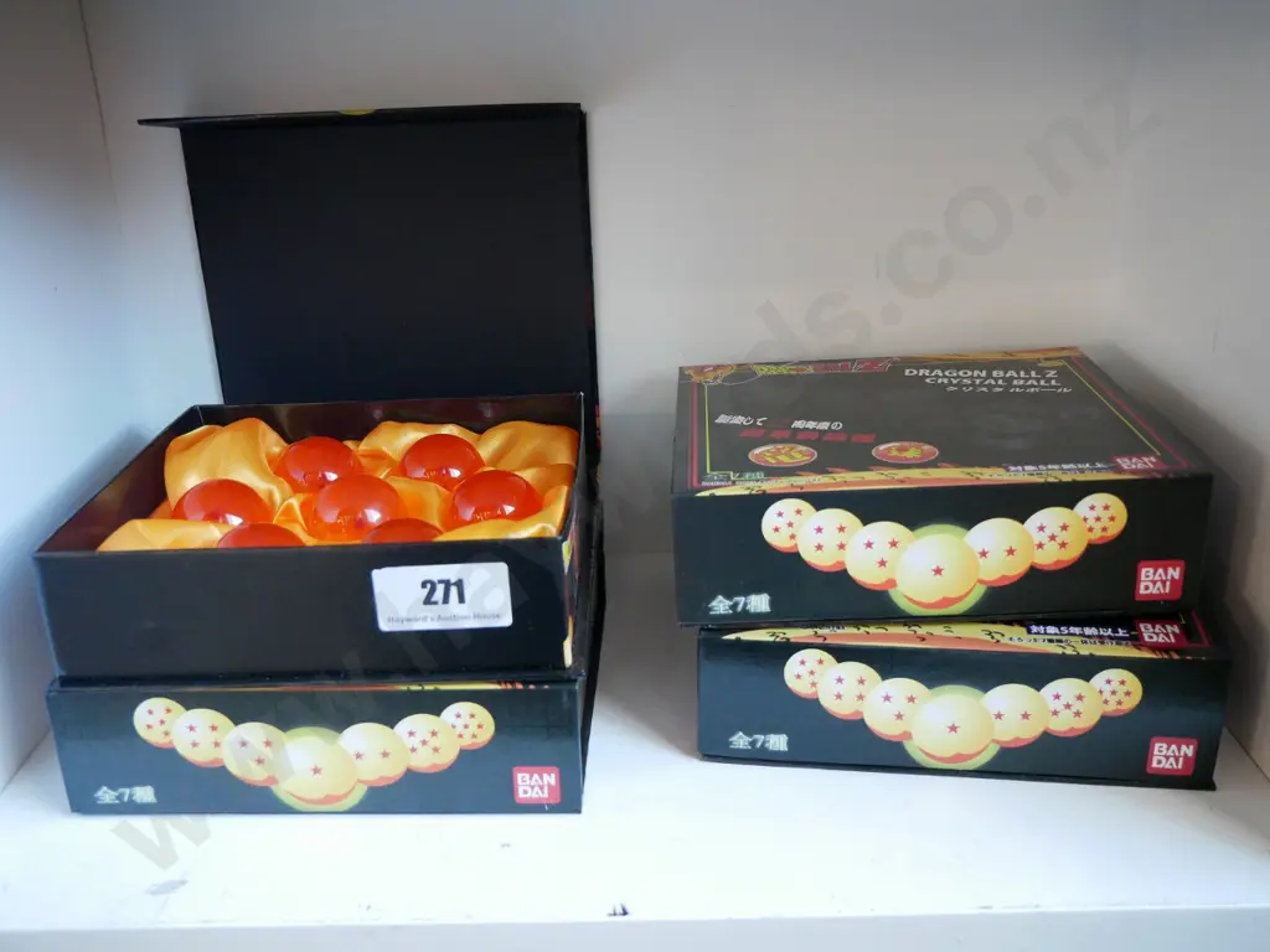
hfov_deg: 54.0
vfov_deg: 41.8
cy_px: 476
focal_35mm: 34
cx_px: 635
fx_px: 1247
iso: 2000
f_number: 3.8
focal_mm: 17
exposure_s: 1/60
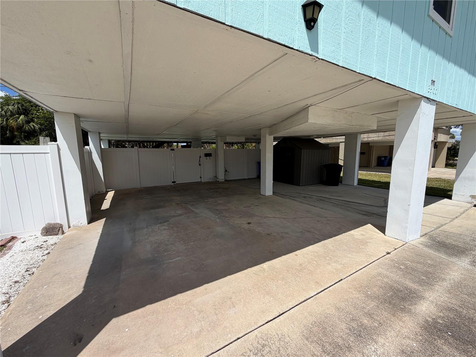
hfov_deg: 102.1
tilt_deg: -6.6
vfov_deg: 85.7
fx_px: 193
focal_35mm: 14
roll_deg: +1.4
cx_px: 238
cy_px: 178
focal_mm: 2.22
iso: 20
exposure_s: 1/1167
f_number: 2.2
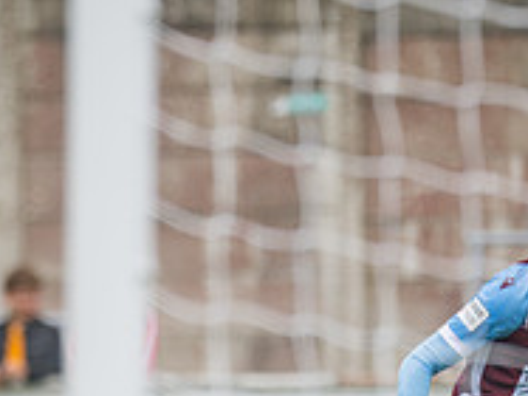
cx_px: 187
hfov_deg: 2.2
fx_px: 14009
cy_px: 477
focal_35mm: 919
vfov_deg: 1.6
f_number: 2.8
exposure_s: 1/1250
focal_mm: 240
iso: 220
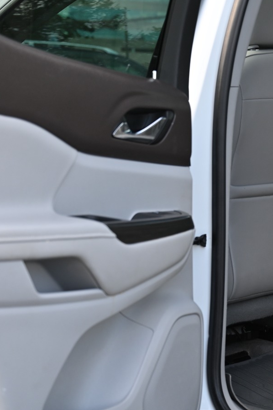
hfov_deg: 15.7
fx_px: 967
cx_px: 288
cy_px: 214
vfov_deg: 23.9
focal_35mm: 85
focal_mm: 47
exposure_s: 1/250
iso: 200
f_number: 4
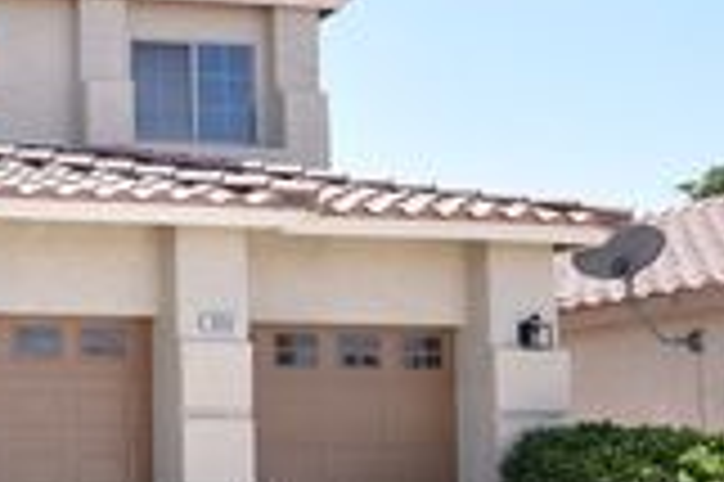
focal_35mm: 56
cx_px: -306
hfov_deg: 27.3
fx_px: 1125
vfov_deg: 23.7
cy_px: 399
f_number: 13
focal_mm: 12
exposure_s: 1/80
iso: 200
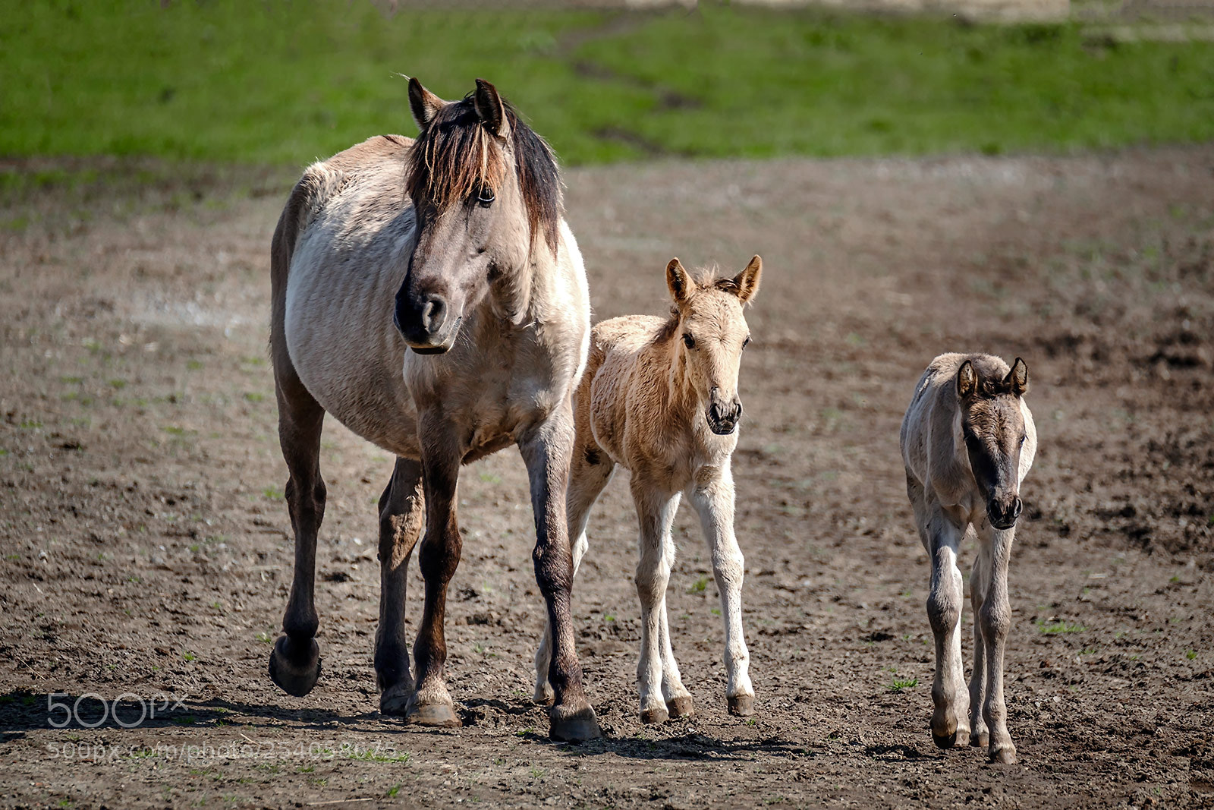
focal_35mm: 600
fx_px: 20234
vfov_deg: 2.3
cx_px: 607
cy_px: 405
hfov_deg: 3.4
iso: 400
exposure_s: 1/1250
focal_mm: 400
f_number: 5.6
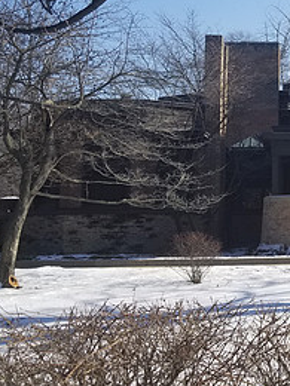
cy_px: 134
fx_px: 648
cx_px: 400
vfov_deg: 33.0
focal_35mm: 58
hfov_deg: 22.1
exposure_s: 1/2703
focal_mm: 4.3
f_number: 1.7
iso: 50
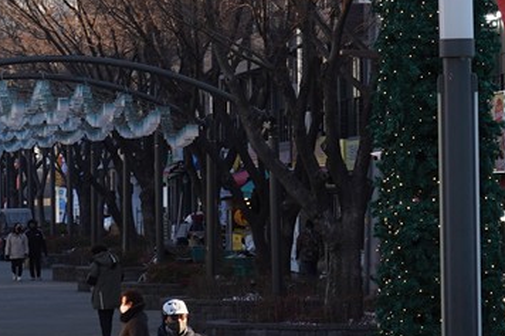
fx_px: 4416
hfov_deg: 6.5
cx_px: -146
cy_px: 164
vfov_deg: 4.4
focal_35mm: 315
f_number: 10
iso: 200
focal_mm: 56
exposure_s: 1/100
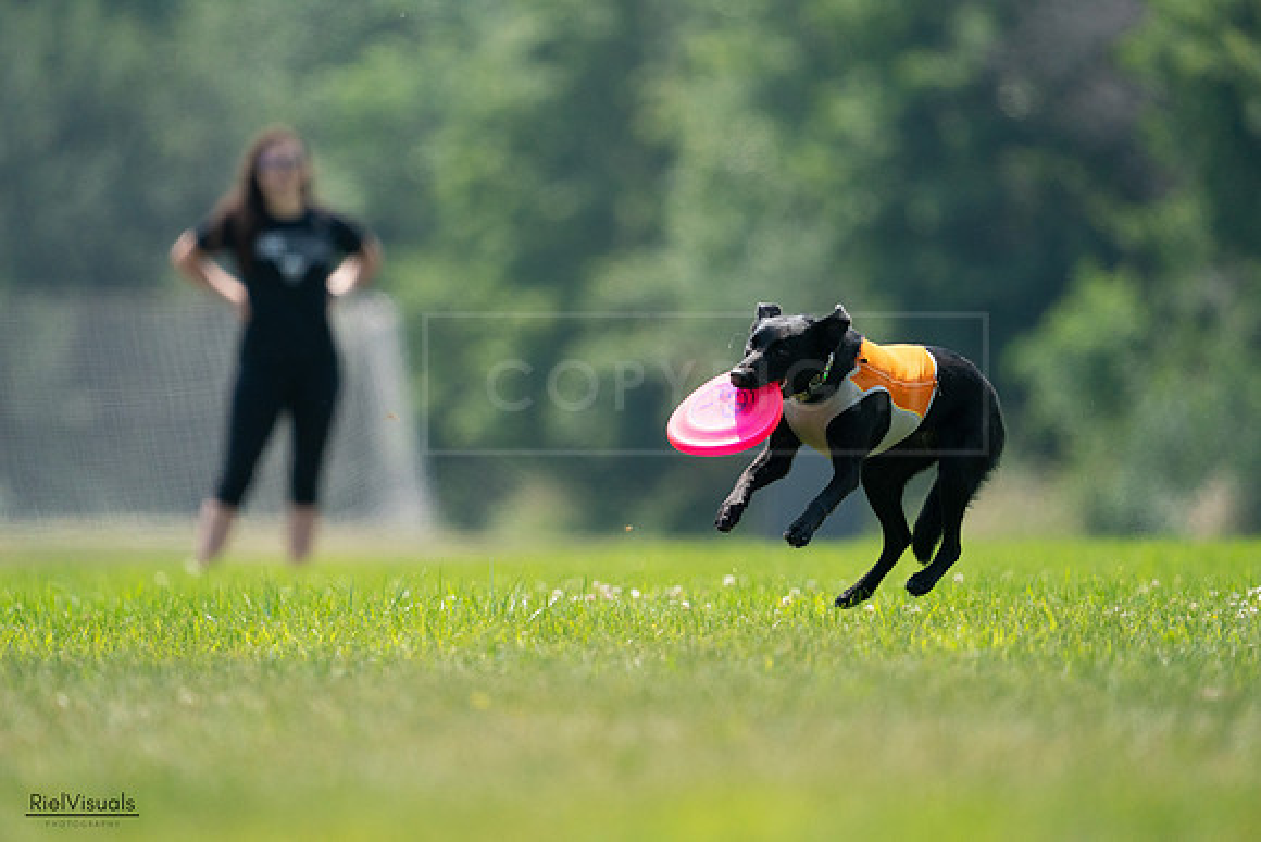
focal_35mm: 600
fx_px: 21021
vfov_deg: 2.3
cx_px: 630
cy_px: 421
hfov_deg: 3.4
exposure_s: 1/4000
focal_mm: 600
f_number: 6.3
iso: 2000
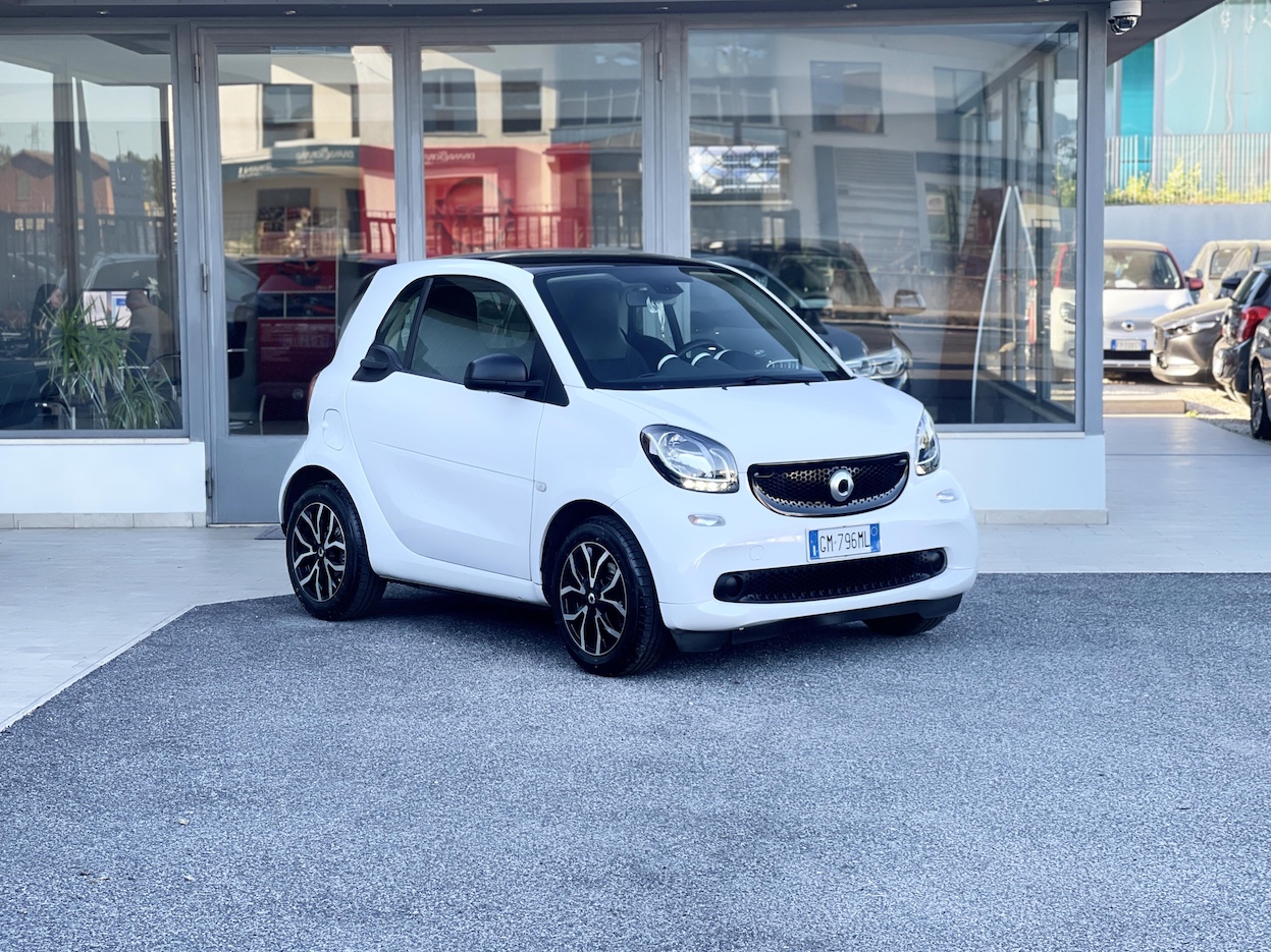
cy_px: 476
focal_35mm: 64
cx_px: 636
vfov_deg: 22.9
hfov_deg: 30.3
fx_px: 2350
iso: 32
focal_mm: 7.5
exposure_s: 1/121
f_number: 2.2
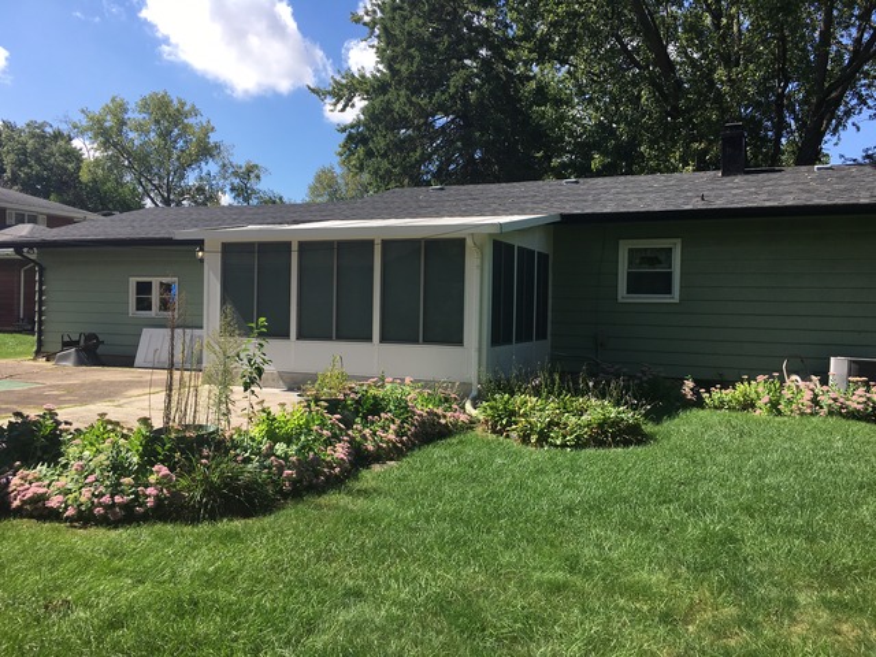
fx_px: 734
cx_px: 438
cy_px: 328
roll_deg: -1.8
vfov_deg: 48.2
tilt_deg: +0.4
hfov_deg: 61.7
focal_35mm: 29
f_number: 2.2
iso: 25
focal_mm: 4.15
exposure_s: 1/1099
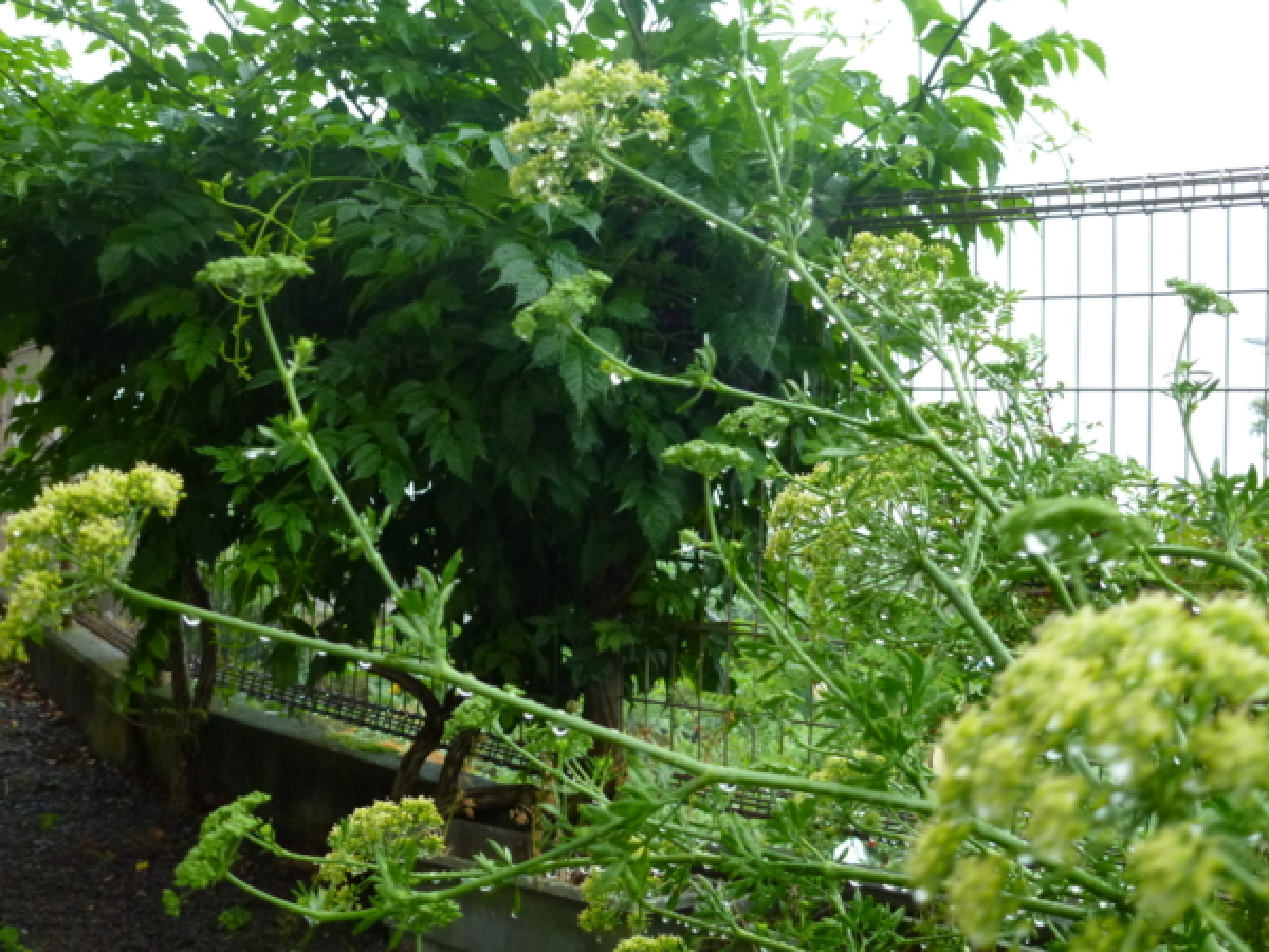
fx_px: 1576
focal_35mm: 43
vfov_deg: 33.6
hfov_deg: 43.9
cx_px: 634
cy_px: 476
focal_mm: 7.4
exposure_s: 1/30
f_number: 3.9
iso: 400
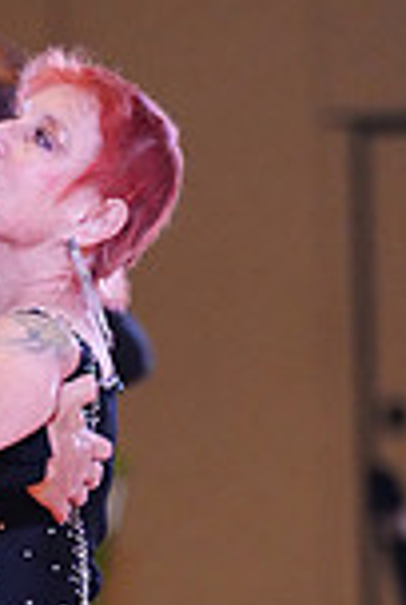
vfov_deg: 4.5
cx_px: -117
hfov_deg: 3.0
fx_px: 7695
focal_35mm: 457
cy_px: 824
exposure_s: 1/400
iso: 5000
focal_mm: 120
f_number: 2.8
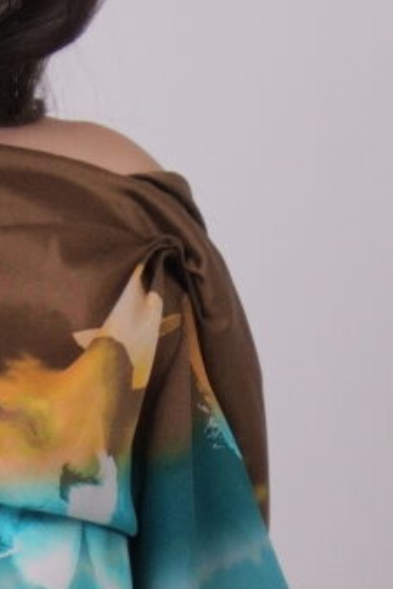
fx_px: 6523
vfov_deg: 5.1
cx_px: -107
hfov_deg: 3.4
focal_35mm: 399
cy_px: 1036
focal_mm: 35
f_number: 5.6
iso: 400
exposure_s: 1/250
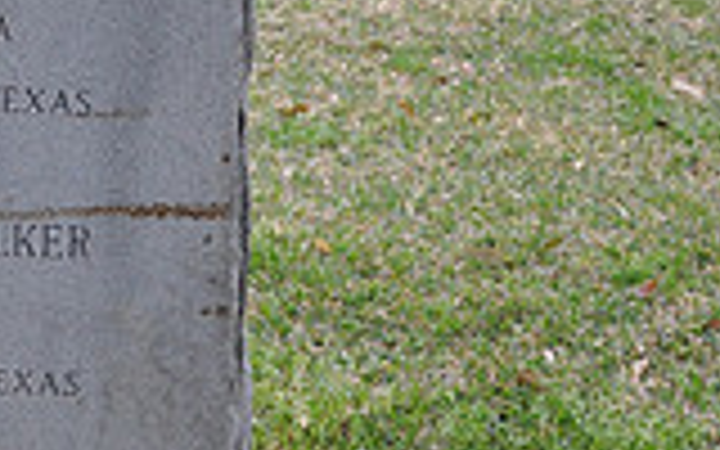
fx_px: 3257
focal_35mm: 166
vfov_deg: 7.8
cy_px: -47
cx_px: -184
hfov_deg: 12.3
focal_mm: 30
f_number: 4.5
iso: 400
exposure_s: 1/80
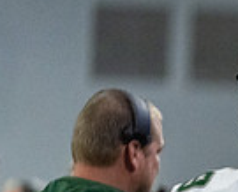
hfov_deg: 2.0
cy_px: 314
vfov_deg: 1.6
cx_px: 588
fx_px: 6935
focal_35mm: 981
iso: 4000
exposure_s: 1/1250
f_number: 2.8
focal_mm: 200
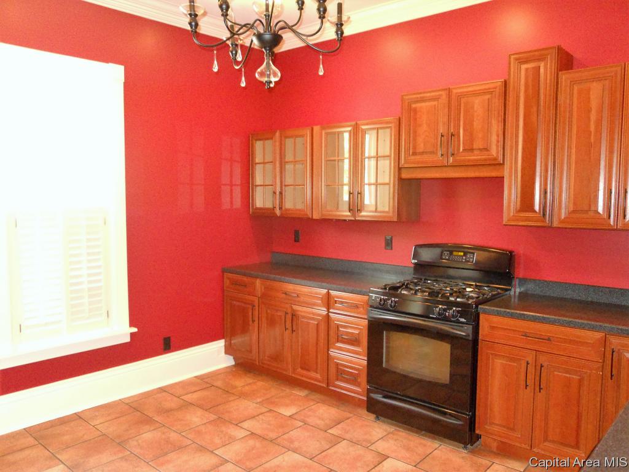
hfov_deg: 63.4
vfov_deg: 49.7
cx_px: 314
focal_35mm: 28
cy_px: 236
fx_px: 509
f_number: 2.7
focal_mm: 5
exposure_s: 1/25
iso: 500
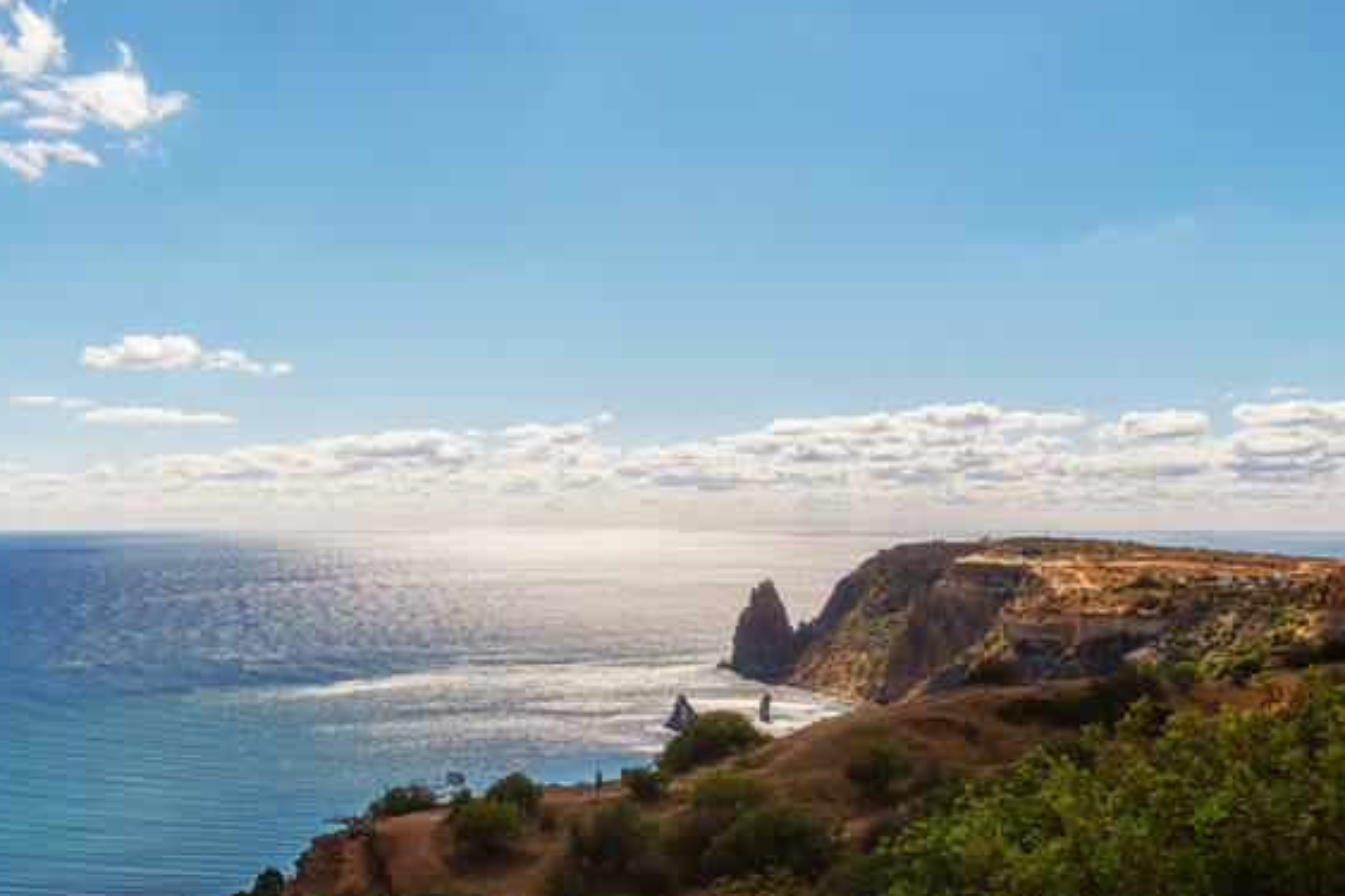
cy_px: 511
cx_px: 640
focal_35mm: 32
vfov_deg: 41.0
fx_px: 1195
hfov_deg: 58.7
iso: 100
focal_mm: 17
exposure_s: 1/400
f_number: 11
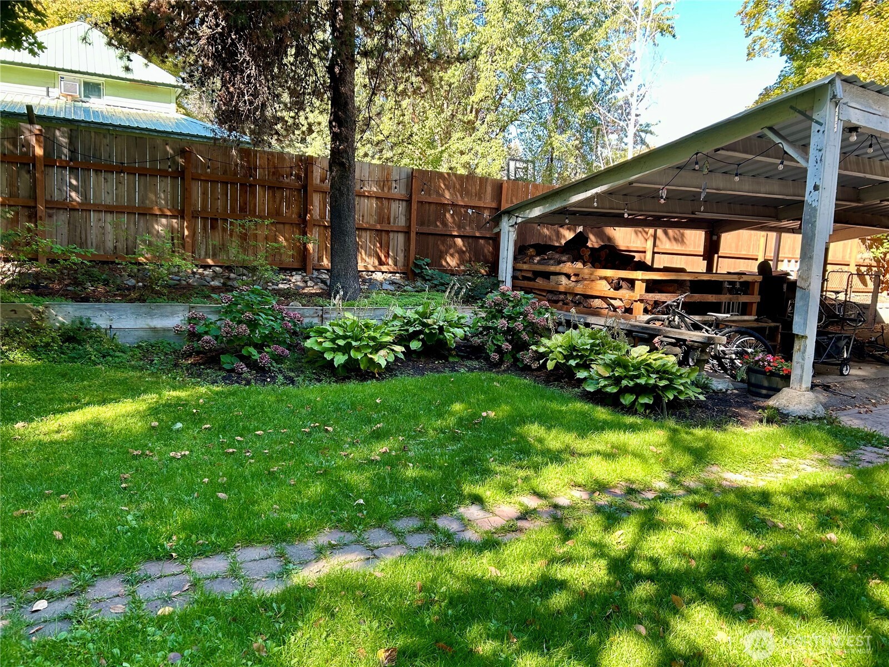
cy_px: 334
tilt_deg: -7.2
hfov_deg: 67.3
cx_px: 444
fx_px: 668
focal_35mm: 26
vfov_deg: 53.1
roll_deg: -2.3
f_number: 1.5
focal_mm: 5.7
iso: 40
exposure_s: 1/186
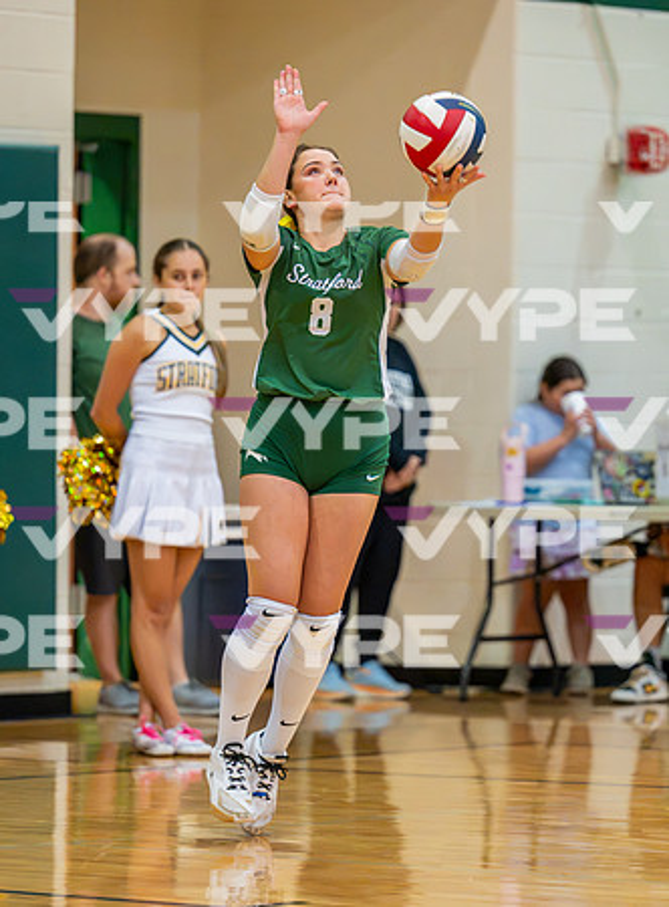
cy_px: 454
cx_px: 407
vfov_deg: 8.6
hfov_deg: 6.3
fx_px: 6051
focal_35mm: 232
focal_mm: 160
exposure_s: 1/800
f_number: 2.8
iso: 9000
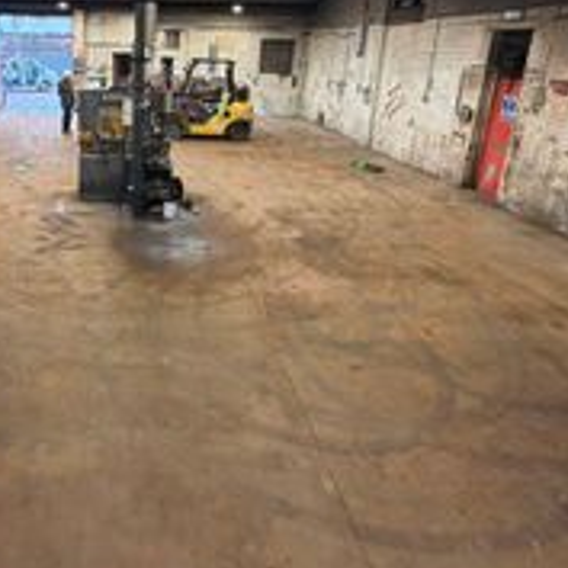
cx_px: 138
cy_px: 205
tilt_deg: -16.4
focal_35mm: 28
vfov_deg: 56.5
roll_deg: +0.2
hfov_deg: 54.5
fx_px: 520
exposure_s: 1/50
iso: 160
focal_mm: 2.22
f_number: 2.2
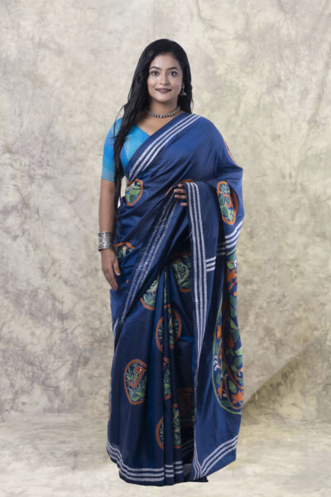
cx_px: 166
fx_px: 690
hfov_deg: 27.0
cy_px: 248
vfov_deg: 39.6
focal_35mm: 50
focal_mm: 50
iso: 100
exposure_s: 1/200
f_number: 10
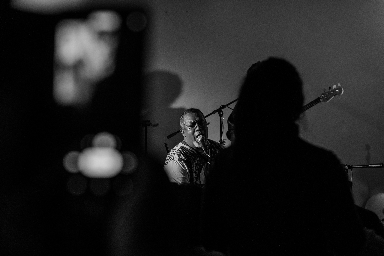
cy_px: 128
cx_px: 192
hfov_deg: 24.2
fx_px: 896
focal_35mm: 84
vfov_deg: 16.3
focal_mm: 56
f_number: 2.8
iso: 3200
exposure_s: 1/180
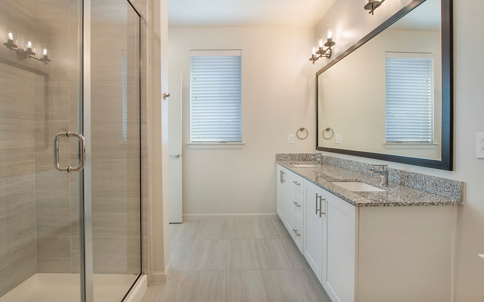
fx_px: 211
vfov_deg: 71.1
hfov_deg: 97.8
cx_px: 235
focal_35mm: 16
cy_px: 139
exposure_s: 1/80
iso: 100
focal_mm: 10
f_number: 5.6
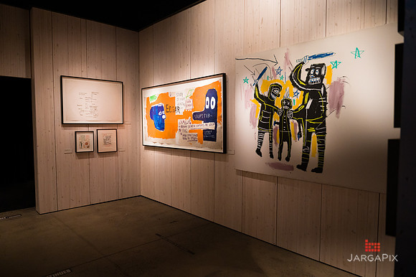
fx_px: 277
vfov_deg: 53.1
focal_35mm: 24
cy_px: 138
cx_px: 208
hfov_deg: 73.8
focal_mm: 24
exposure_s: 1/500
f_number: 3.2
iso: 3200
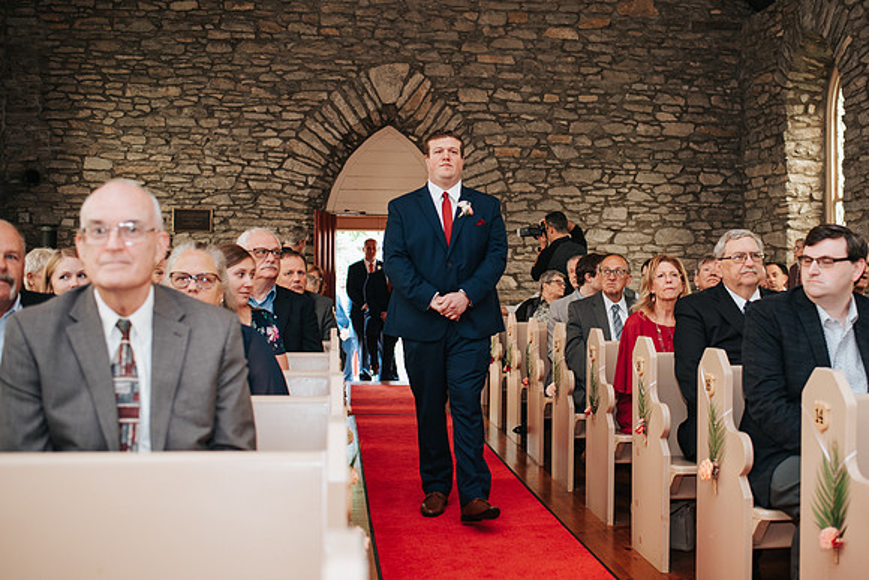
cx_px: 500
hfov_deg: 48.0
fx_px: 972
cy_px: 246
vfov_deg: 33.1
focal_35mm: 40
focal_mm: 35
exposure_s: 1/200
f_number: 2.8
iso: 1000
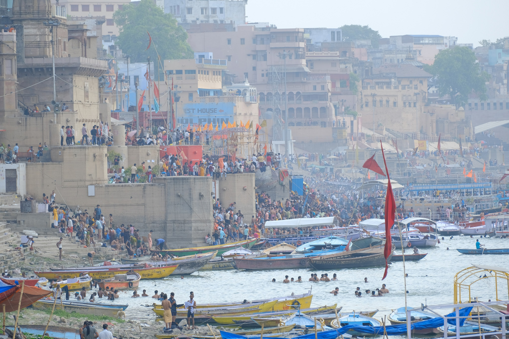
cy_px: 170
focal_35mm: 267
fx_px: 3775
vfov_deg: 5.1
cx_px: 254
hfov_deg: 7.7
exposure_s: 1/125
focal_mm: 177.9
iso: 160
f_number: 5
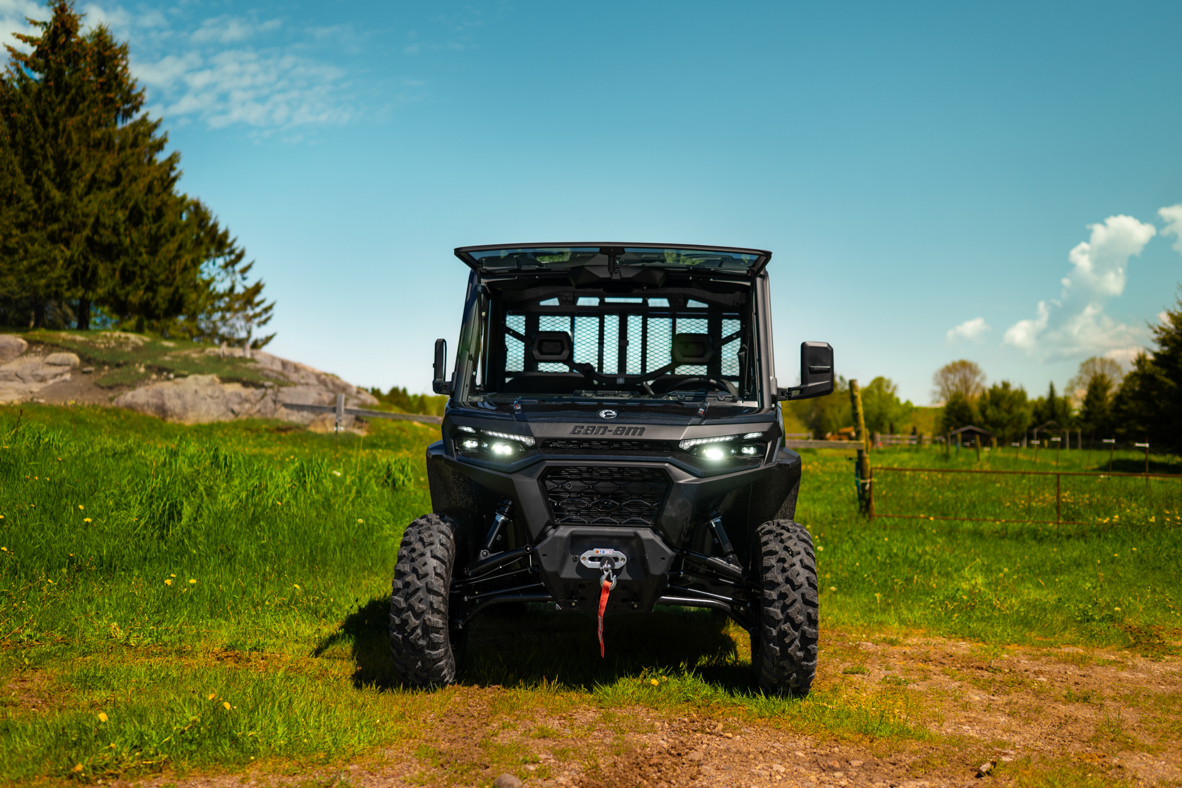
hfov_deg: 54.4
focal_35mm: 35
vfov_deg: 37.9
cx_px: 591
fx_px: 1149
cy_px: 394
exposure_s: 1/500
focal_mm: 35
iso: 32
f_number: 2
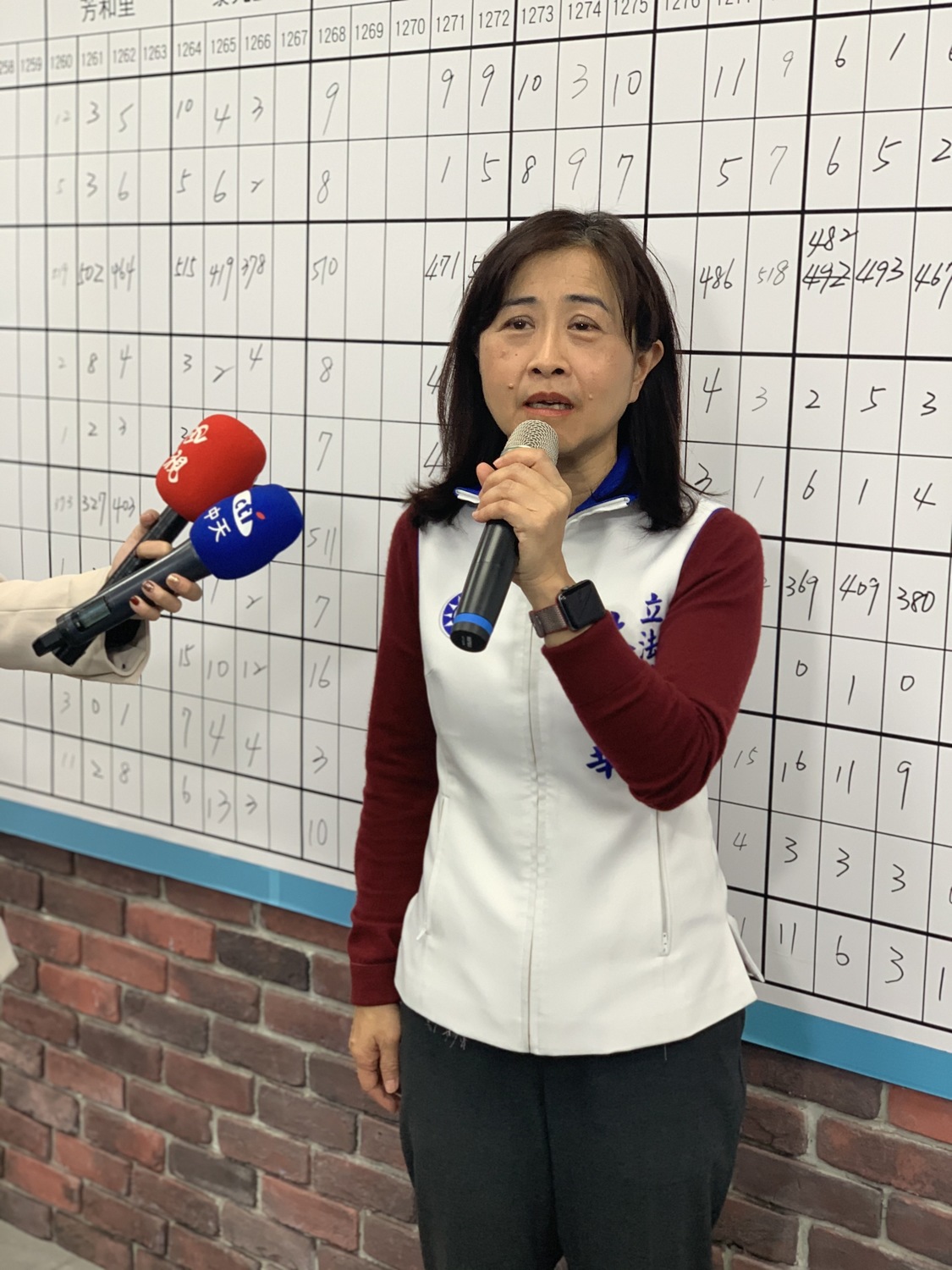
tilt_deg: -8.5
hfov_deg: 28.0
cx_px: 476
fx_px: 1907
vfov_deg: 36.8
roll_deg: -2.0
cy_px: 635
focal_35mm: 52
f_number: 2.4
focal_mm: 6
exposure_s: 1/60
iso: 80
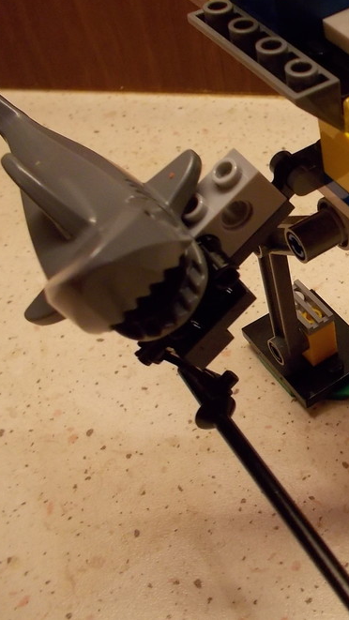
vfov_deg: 47.3
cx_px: 409
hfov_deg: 25.2
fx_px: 707
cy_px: 304
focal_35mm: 43
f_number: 3.3
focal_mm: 4.1
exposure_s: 1/25
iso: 200
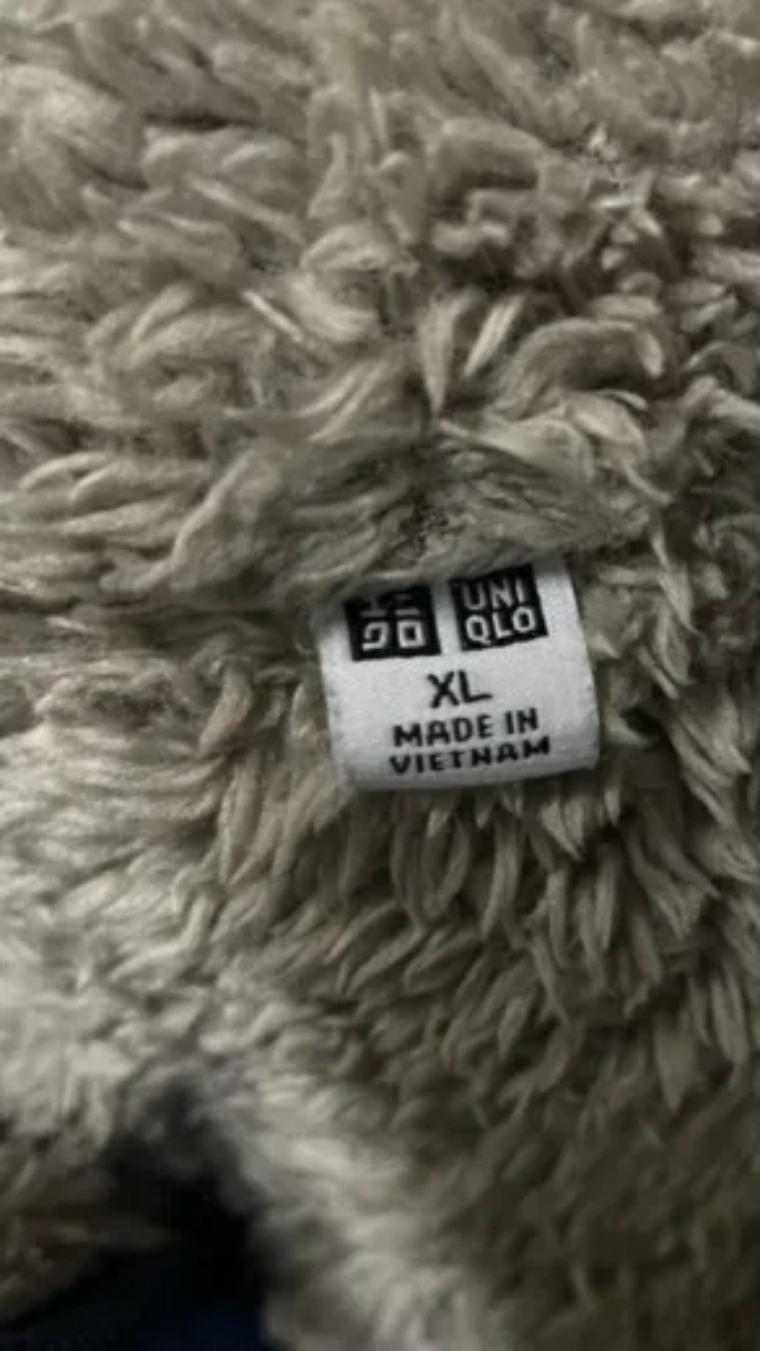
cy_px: 673
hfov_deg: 39.7
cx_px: 503
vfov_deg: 66.1
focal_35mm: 29
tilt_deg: -59.0
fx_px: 1039
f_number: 1.6
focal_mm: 4.2
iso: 400
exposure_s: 1/33
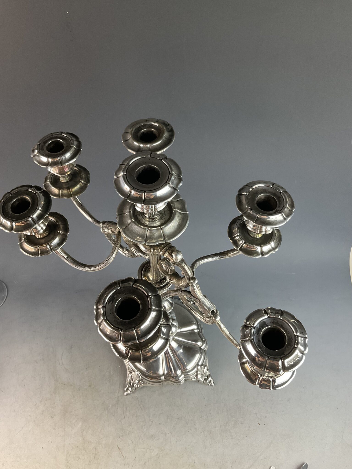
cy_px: 234
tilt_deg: -62.8
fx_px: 393
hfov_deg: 48.2
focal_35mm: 29
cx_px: 176
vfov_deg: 61.7
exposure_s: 1/100
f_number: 1.8
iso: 64
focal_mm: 3
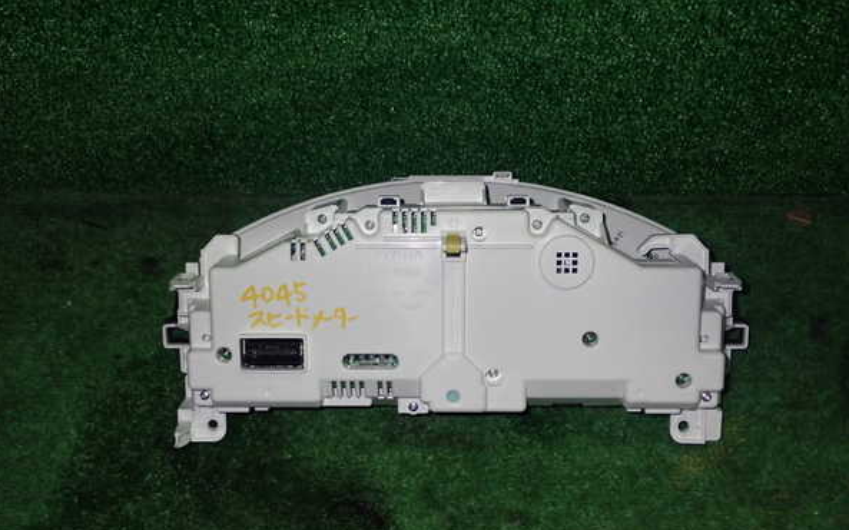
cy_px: 275
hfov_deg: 45.3
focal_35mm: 44
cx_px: 422
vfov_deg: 29.2
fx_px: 1018
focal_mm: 7.31
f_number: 8
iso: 500
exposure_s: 1/40
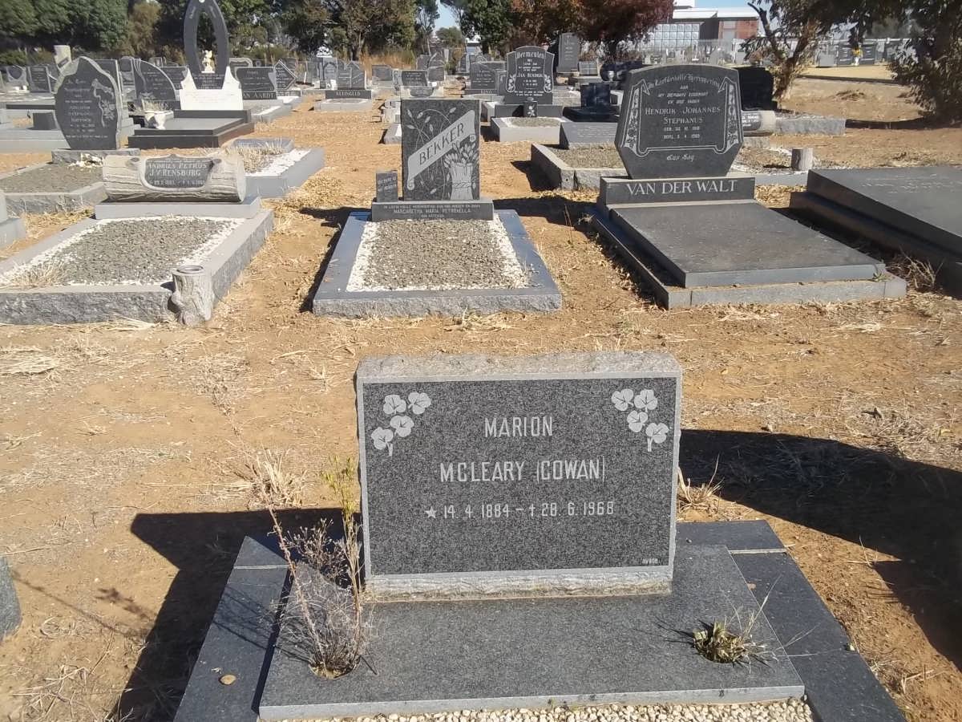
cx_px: 481
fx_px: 889
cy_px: 361
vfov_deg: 44.2
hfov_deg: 56.8
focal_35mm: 32
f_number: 5.5
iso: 80
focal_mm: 5.7
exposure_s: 1/400
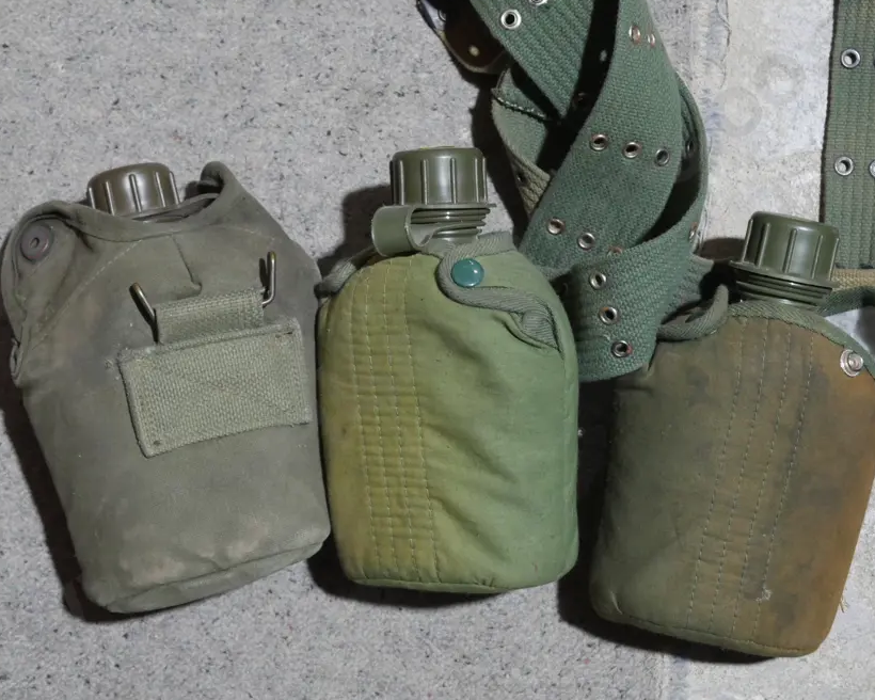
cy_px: 316
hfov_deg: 24.4
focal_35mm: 78
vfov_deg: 19.7
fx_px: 2020
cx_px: 463
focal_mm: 32
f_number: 5.4
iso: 1250
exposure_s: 1/80
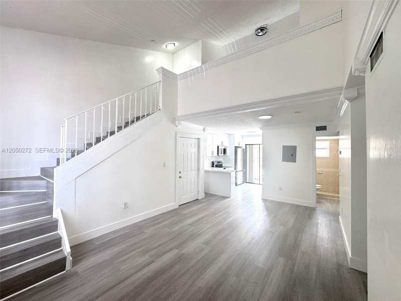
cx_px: 200
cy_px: 150
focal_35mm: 14
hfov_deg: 102.1
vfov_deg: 85.7
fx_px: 162
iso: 125
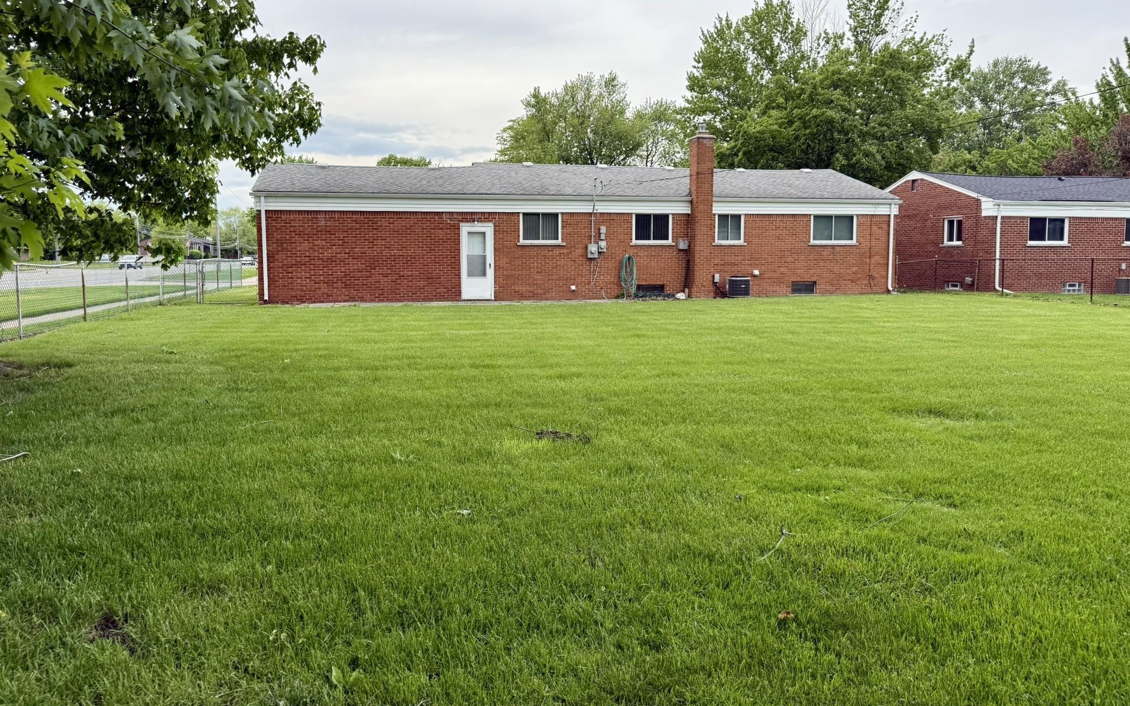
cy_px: 307
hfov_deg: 70.4
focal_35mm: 26
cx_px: 557
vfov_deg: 47.5
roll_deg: +0.2
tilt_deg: -3.0
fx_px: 801
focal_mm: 6.76
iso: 100
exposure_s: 1/2000
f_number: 1.78
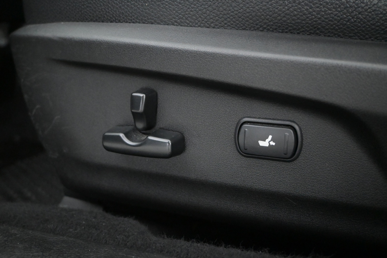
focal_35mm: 33
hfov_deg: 57.2
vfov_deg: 40.0
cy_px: 129
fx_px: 355
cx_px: 194
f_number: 4
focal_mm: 22
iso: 7200
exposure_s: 1/40
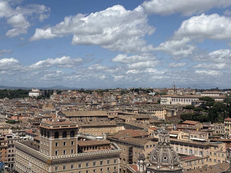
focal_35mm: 52
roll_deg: +0.2
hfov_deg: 36.8
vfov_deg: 28.0
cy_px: 86
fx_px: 347
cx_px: 116
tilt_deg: +0.1
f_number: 1.6
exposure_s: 1/4630
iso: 25
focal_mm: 5.96
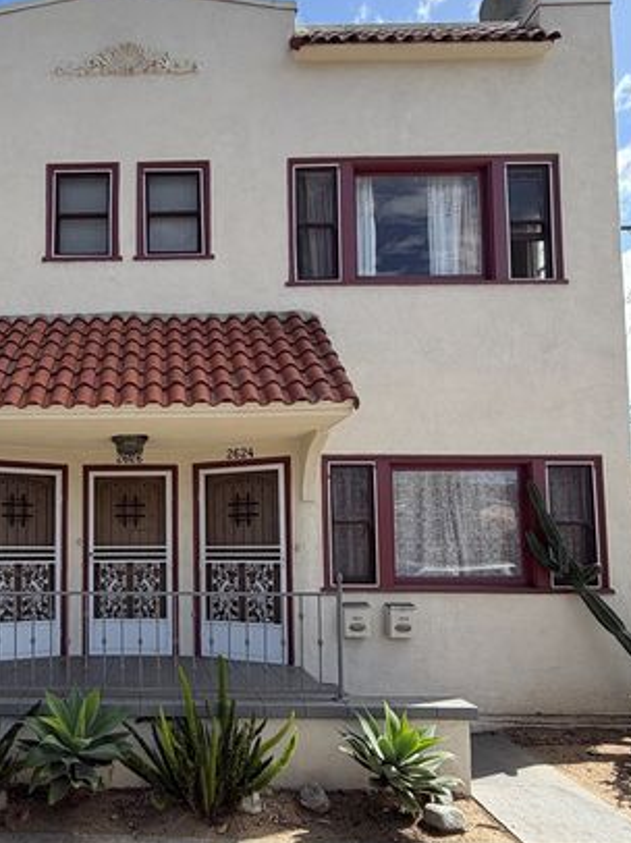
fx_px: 560
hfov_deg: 55.0
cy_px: 528
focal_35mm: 23
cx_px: 133
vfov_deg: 72.7
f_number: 2.2
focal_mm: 2.22
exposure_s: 1/770
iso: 40
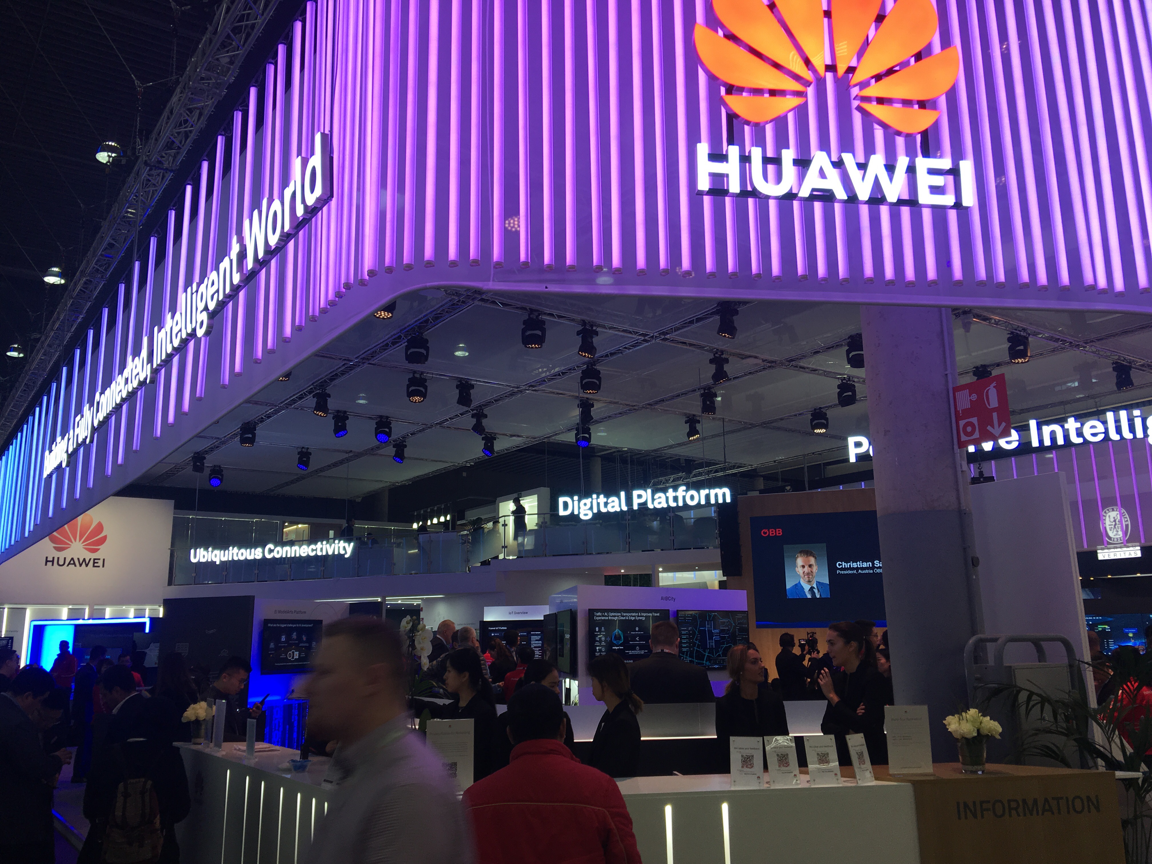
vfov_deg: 48.2
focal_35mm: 29
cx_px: 576
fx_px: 965
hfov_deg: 61.7
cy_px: 432
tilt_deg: +14.0
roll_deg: -0.1
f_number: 2.2
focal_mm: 4.15
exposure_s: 1/50
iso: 25
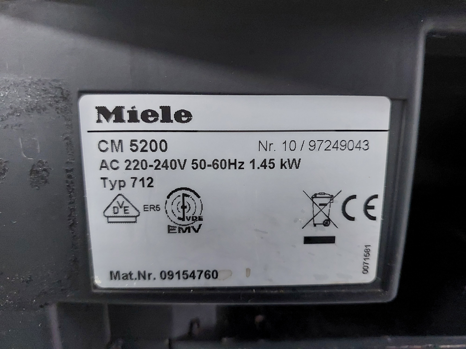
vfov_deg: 58.9
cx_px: 233
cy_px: 174
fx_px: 310
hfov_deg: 73.9
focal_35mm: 23
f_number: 1.8
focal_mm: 5.06
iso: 640
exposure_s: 1/25
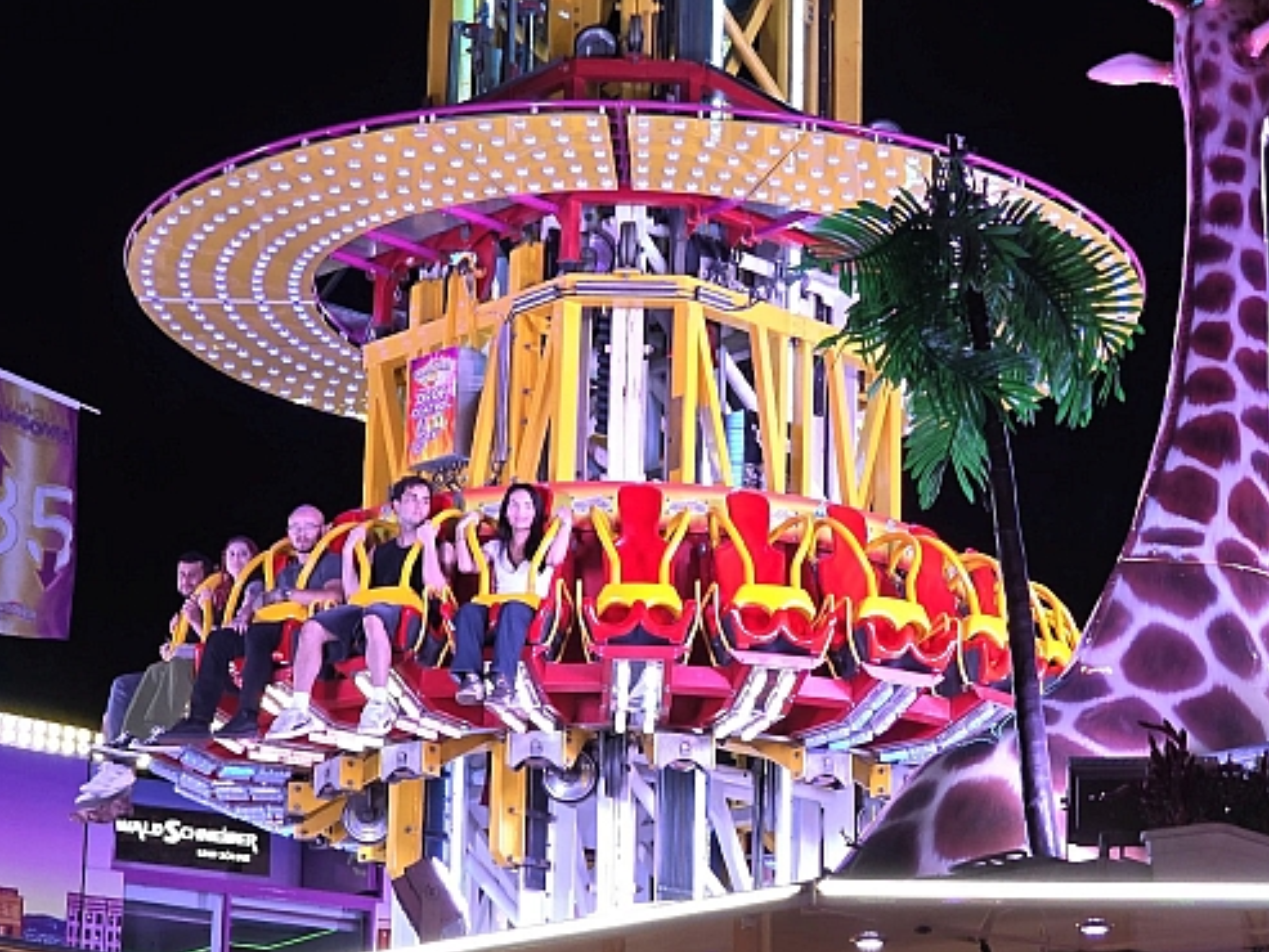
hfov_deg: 20.0
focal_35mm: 98
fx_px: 3593
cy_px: 596
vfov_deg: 15.1
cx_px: 834
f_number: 2.4
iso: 125
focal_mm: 7.9
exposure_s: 1/100
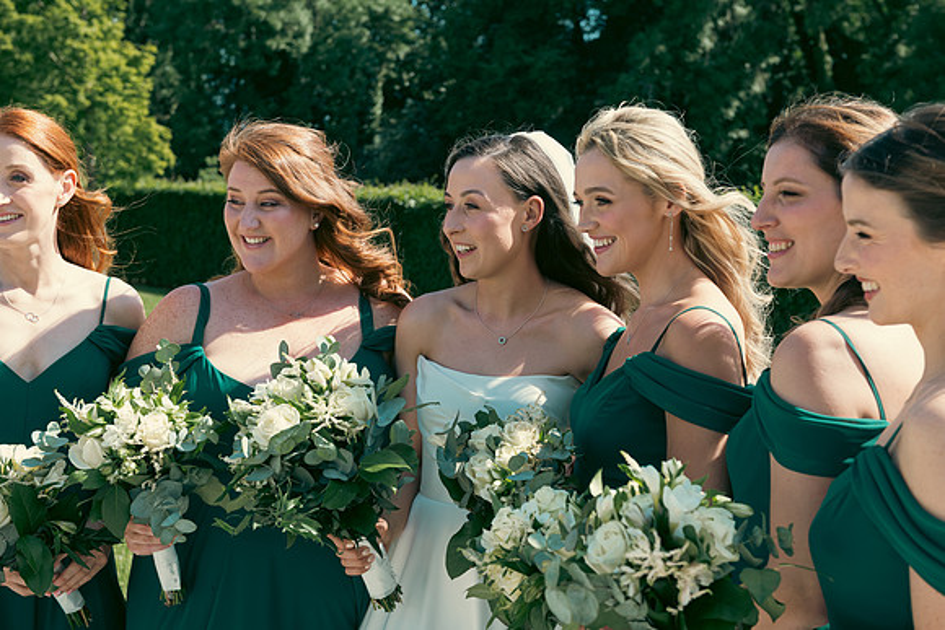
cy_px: 315
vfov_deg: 24.6
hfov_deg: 36.2
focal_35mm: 55
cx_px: 472
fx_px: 1444
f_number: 6.3
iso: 125
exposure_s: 1/200
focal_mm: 55
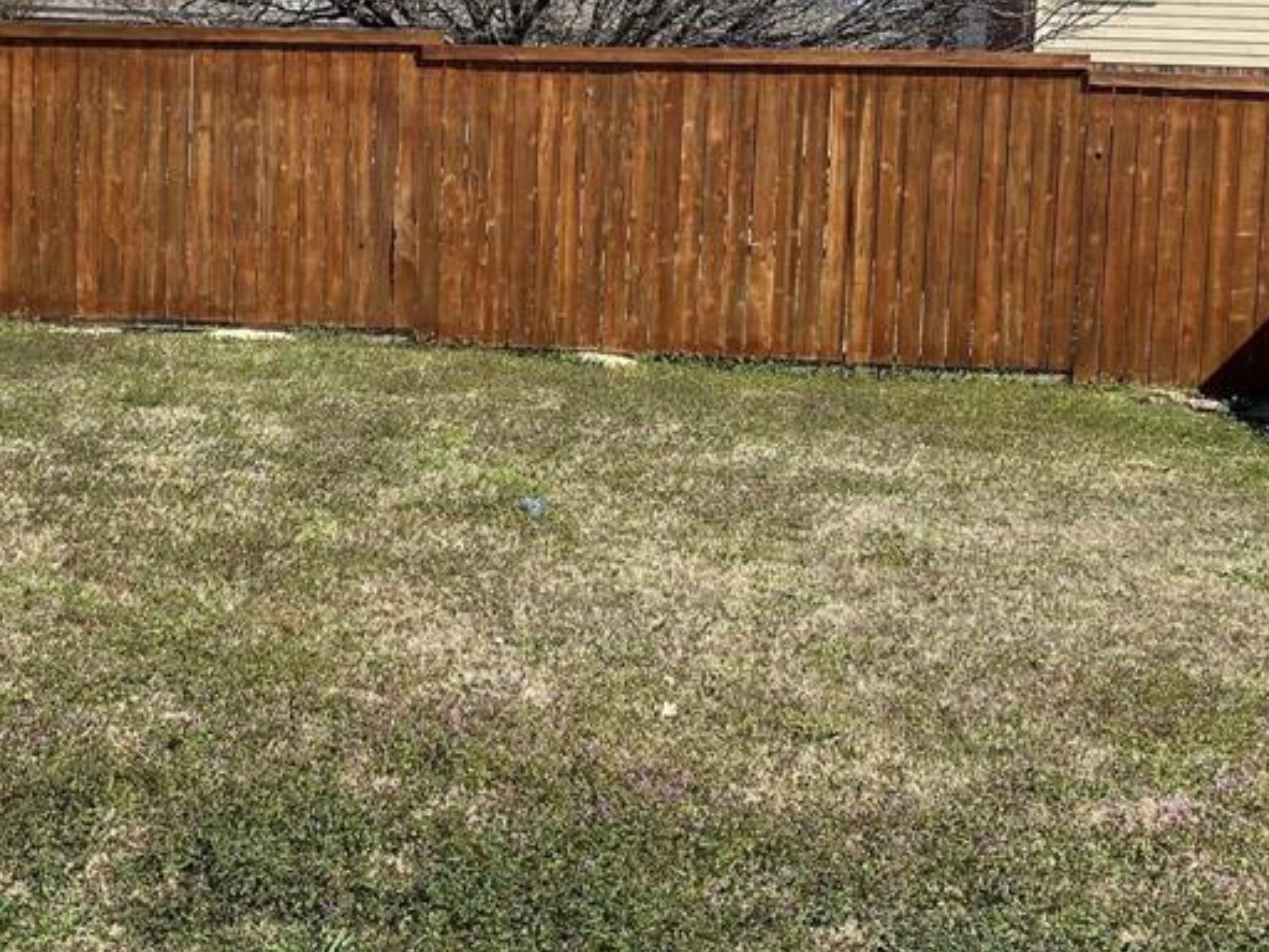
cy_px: 305
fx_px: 1906
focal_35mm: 52
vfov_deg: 27.8
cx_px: 359
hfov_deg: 36.2
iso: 32
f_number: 1.8
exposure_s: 1/2183
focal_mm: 4.25
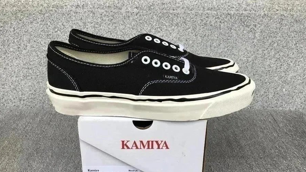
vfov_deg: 34.5
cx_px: 152
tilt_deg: -20.9
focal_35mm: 34
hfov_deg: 58.0
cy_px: 103
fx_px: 276
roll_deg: -0.6
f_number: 2.4
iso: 25
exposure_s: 1/142
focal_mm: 3.3
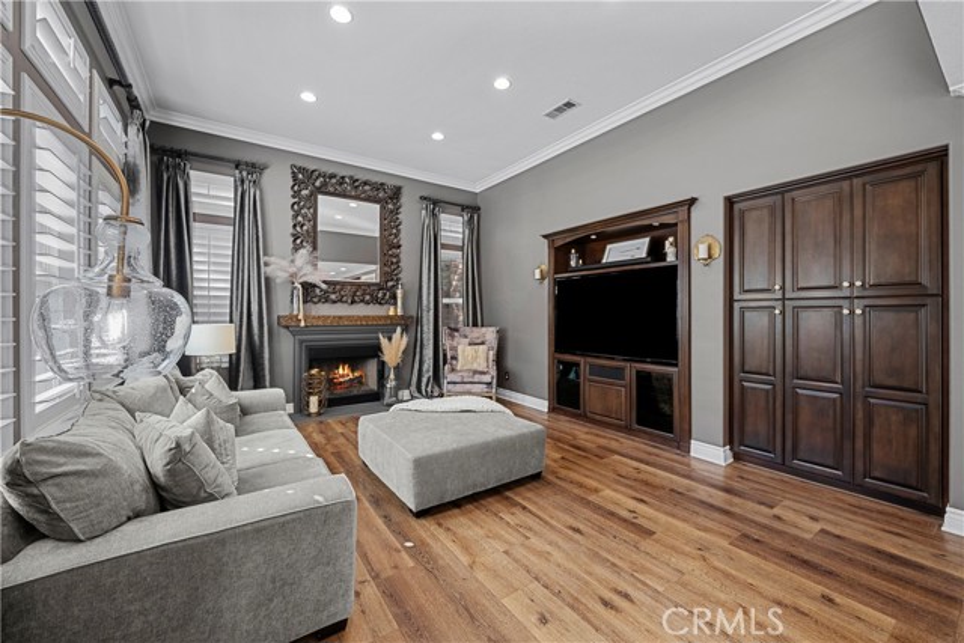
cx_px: 482
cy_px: 322
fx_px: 348
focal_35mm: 13
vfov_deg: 85.5
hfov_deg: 108.3
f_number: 11
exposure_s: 1/2.5
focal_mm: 13
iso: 100
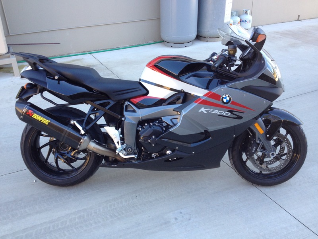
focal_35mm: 35
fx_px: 322
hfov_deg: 52.6
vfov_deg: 40.7
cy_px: 120
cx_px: 159
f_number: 2.4
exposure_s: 1/120
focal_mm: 4.28
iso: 64
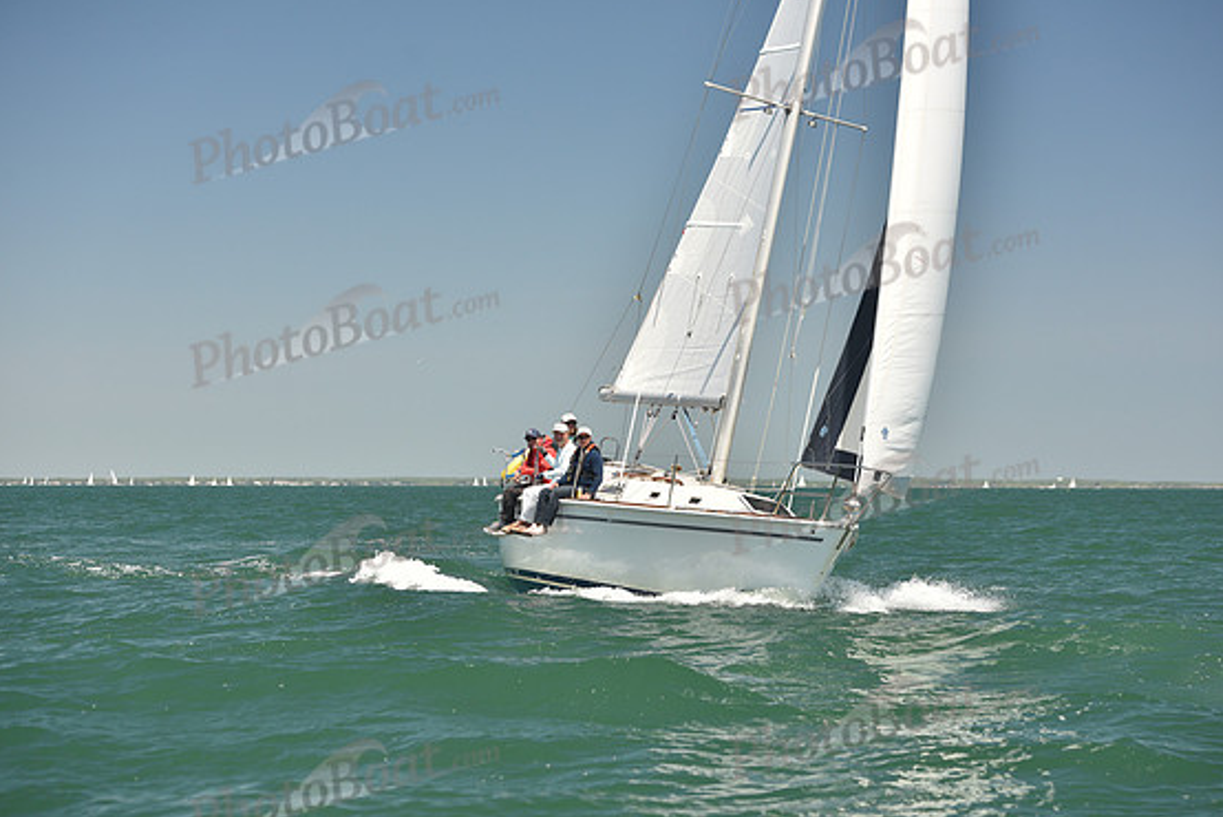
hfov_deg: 22.9
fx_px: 3025
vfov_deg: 15.4
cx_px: 616
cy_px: 414
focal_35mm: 89
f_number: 4.5
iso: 250
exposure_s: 1/800
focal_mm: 85
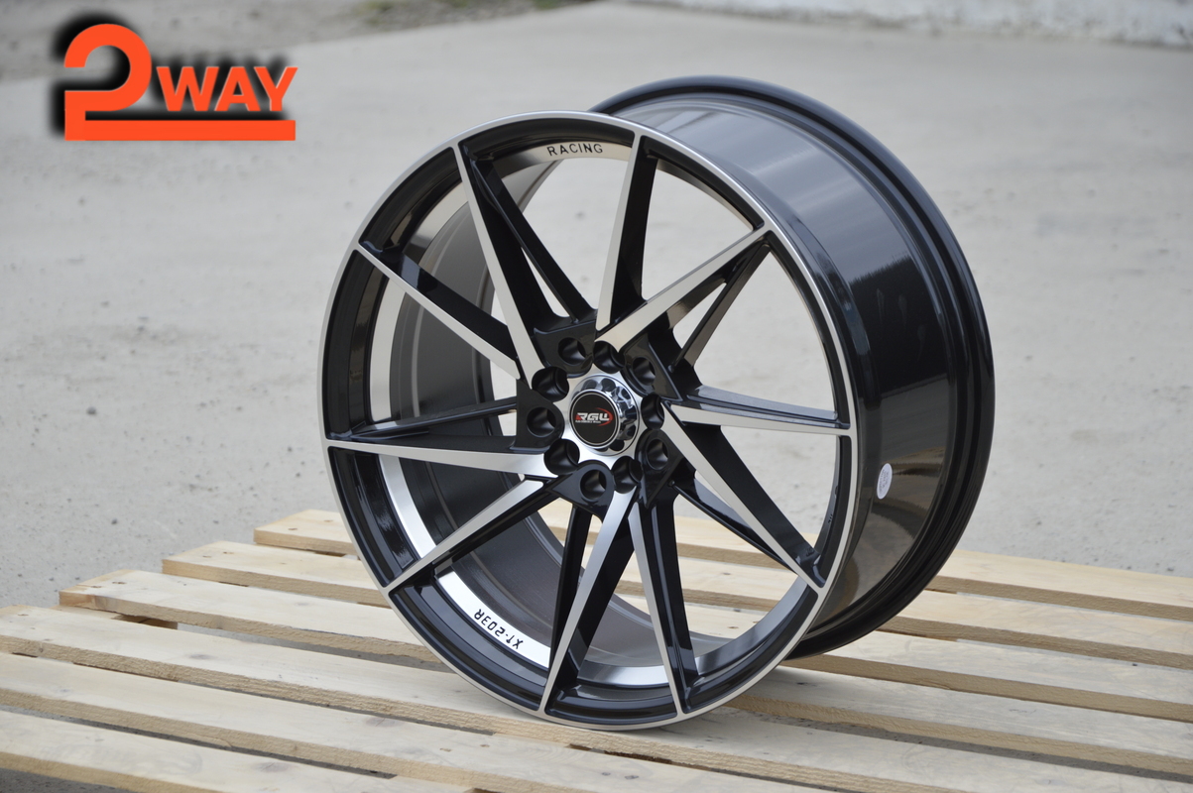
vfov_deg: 10.1
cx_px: 596
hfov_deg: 15.2
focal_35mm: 135
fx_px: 4470
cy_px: 396
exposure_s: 1/125
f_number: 5.6
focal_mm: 90
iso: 160
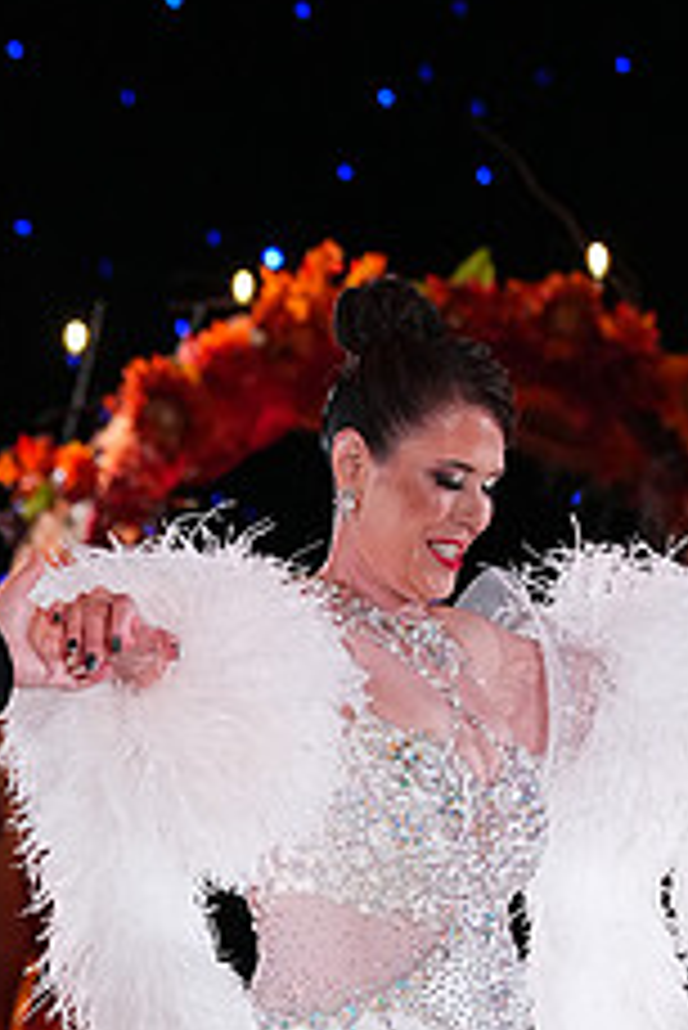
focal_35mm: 357
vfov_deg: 5.7
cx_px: 191
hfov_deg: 3.9
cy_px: 1201
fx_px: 10218
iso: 5000
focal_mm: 141
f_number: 5.6
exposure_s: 1/400
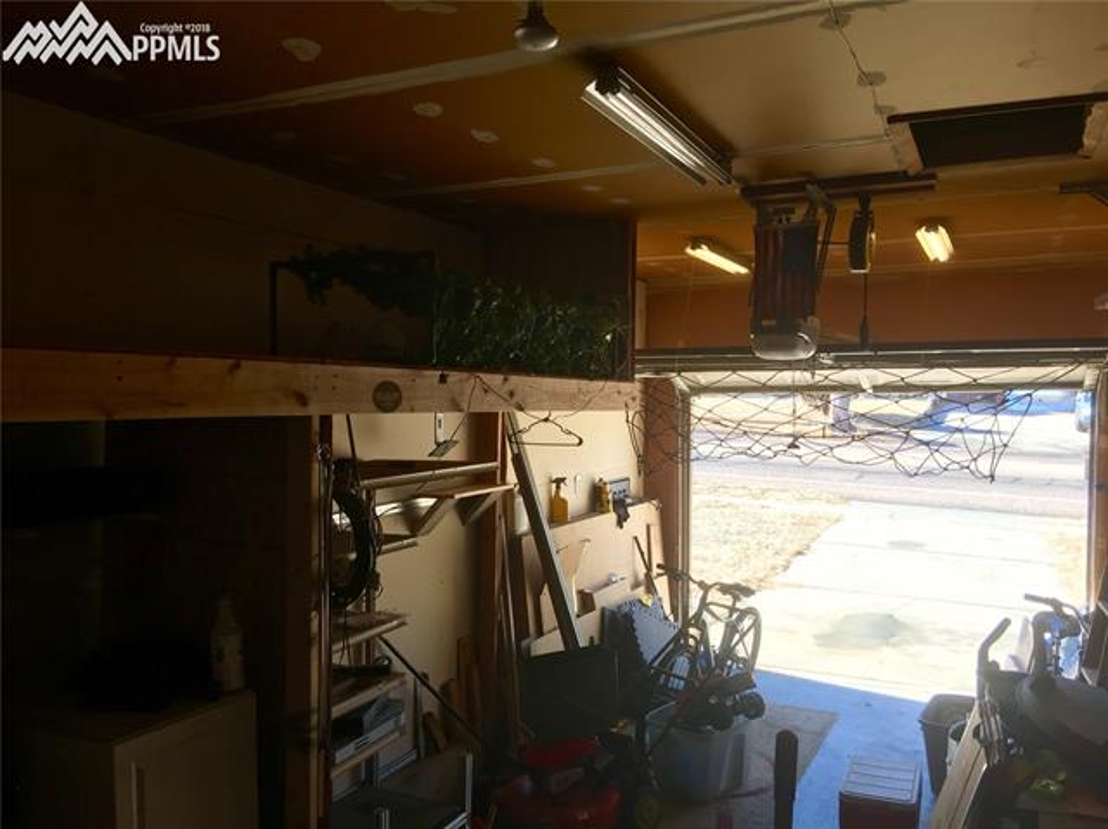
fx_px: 928
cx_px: 554
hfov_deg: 61.7
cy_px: 414
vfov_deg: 48.2
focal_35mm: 29
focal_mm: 4.15
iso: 32
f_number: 2.2
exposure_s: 1/120
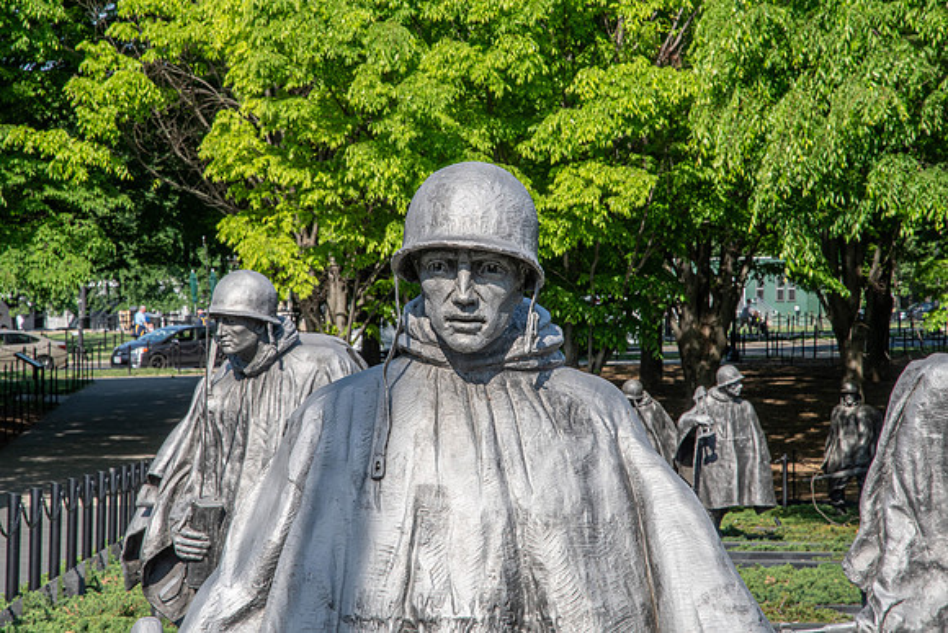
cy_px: 316
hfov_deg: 17.1
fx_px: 3161
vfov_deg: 11.4
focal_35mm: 120
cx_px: 474
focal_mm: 80
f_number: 16
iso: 200
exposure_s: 1/160
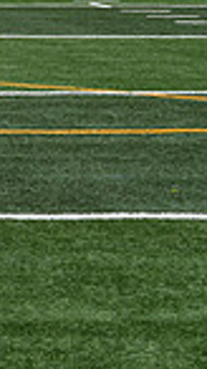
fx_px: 1642
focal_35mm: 168
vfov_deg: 12.7
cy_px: 24
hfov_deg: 6.4
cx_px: -495
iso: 125
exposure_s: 1/100
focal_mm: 27
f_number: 9
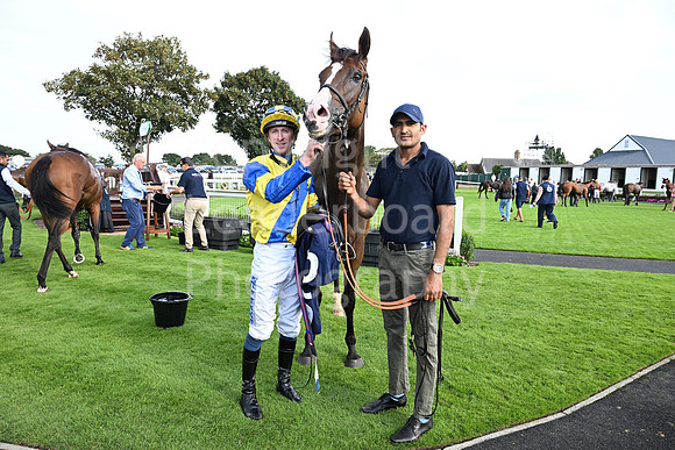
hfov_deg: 73.7
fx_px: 450
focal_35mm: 24
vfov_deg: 53.2
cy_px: 225
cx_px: 338
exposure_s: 1/400
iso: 500
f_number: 6.3
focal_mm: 24
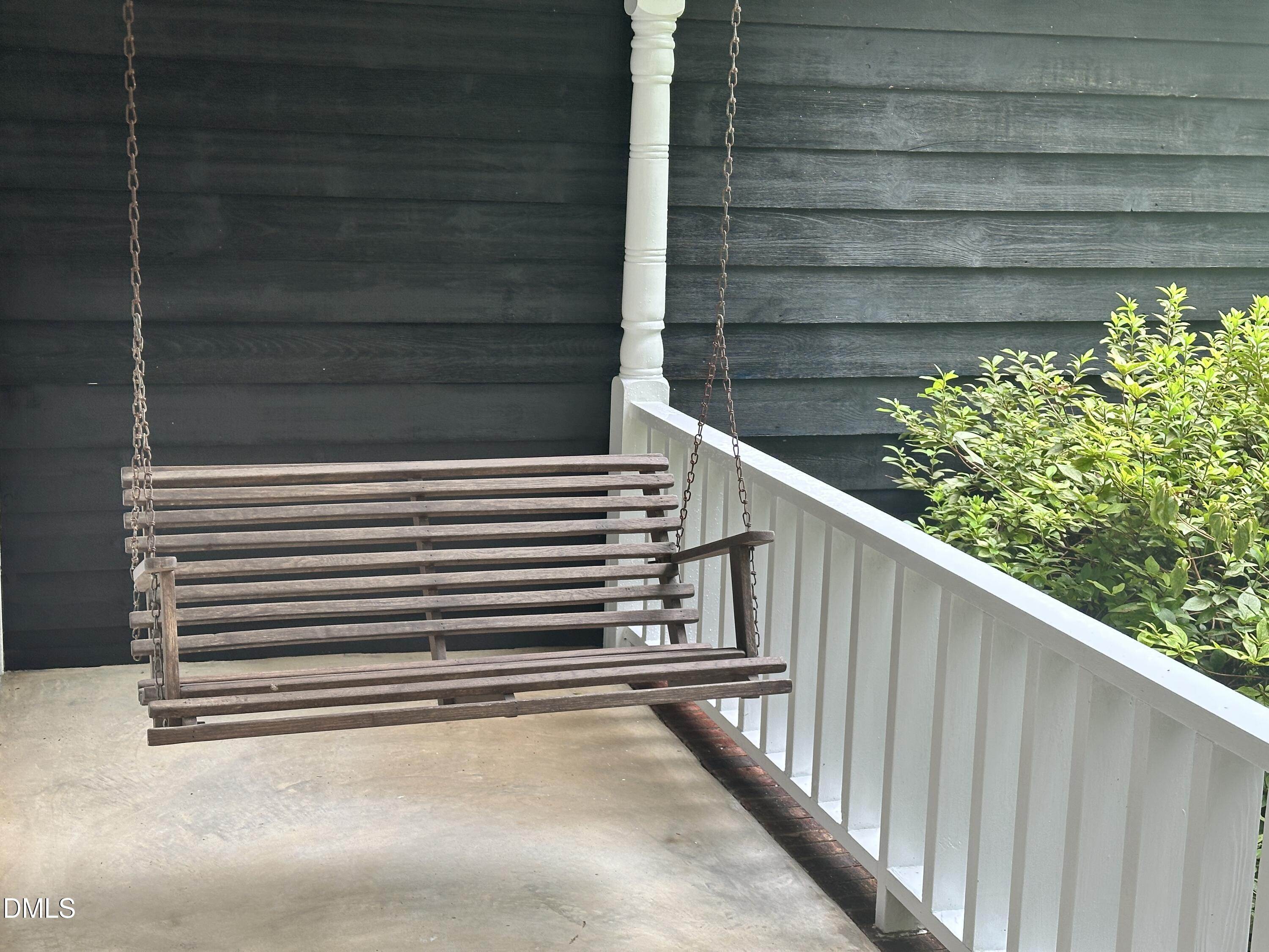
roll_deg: -2.1
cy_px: 476
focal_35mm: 48
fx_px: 1760
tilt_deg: -12.6
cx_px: 634
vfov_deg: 30.3
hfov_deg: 39.7
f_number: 1.78
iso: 80
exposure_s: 1/99
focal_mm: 6.86
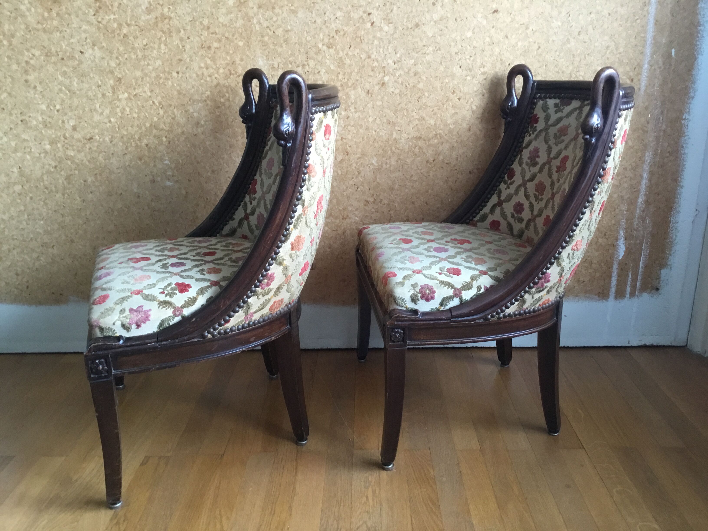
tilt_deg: -17.0
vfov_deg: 45.4
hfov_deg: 58.4
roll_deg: +1.2
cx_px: 354
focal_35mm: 31
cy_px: 266
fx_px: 634
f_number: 2.4
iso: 125
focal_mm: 3.3
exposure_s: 1/33
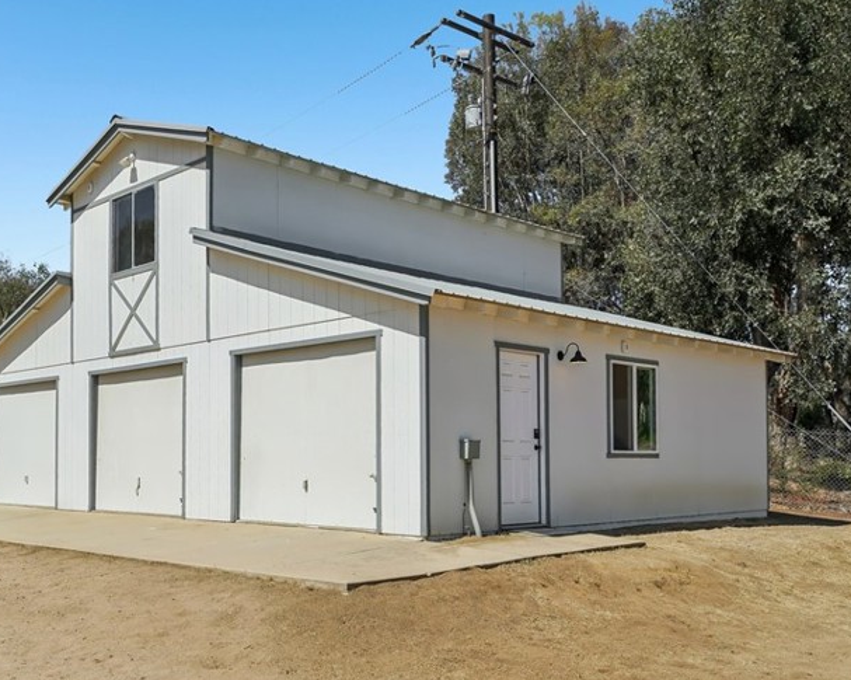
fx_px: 957
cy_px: 422
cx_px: 273
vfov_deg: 38.9
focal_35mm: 38
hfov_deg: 47.1
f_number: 8
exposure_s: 1/640
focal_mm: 24
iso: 100
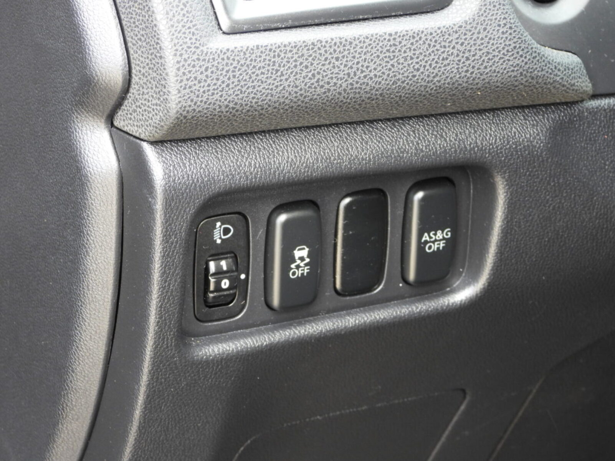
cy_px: 230
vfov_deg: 9.6
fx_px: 2754
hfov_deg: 12.7
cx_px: 308
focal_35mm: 155
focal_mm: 27.9
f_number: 4
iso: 360
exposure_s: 1/60
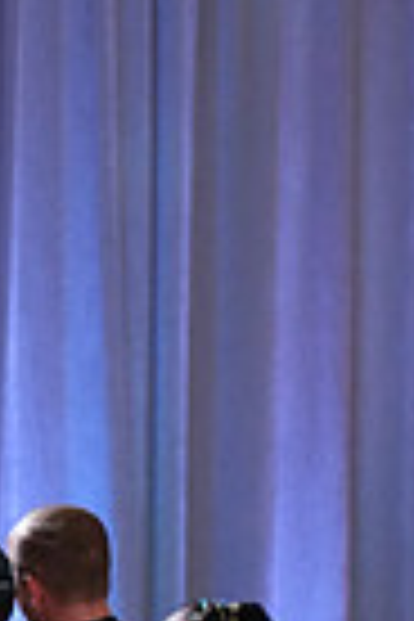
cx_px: -304
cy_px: 968
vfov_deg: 4.7
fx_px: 7589
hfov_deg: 3.1
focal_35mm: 440
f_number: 4.5
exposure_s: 1/500
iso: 3200
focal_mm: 105
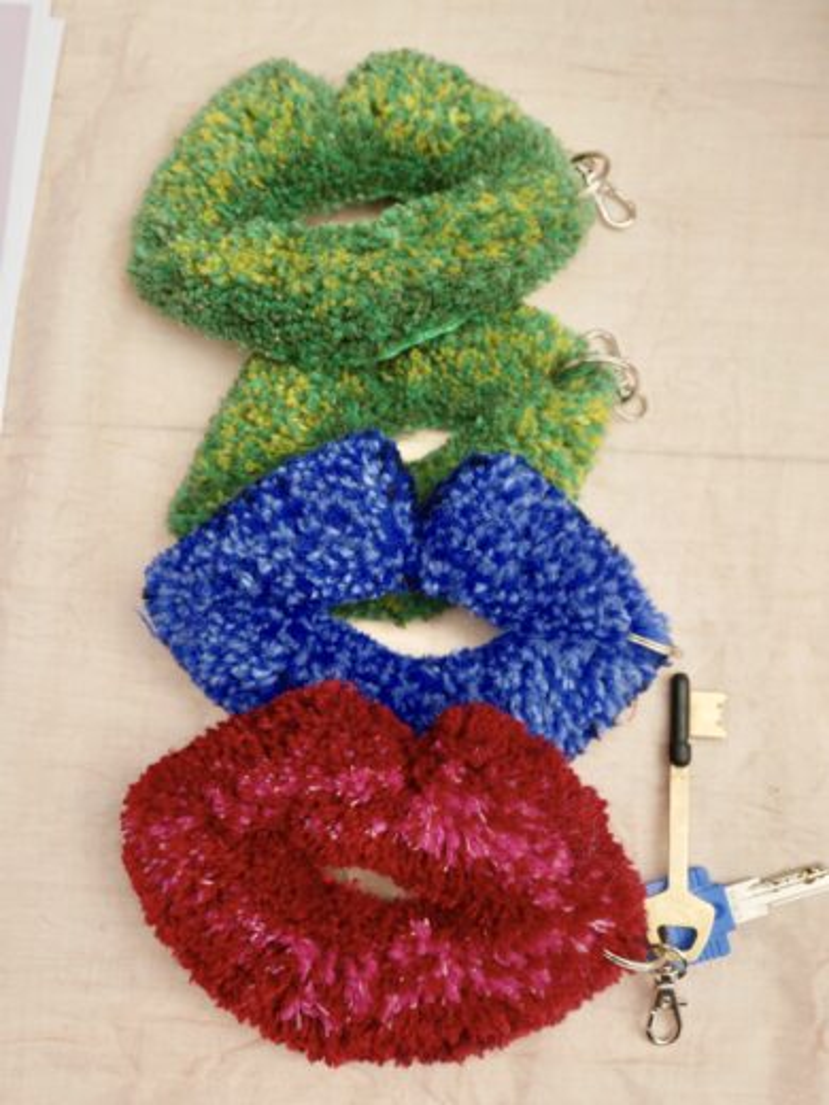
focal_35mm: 34
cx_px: 414
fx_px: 1086
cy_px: 552
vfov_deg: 54.0
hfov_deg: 41.8
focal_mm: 17
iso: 200
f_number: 4.1
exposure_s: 1/80
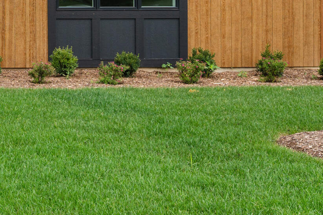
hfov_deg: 20.4
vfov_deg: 15.9
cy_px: -61
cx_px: -192
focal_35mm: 82
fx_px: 734
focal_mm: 22.5
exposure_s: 1/320
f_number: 8
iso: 250
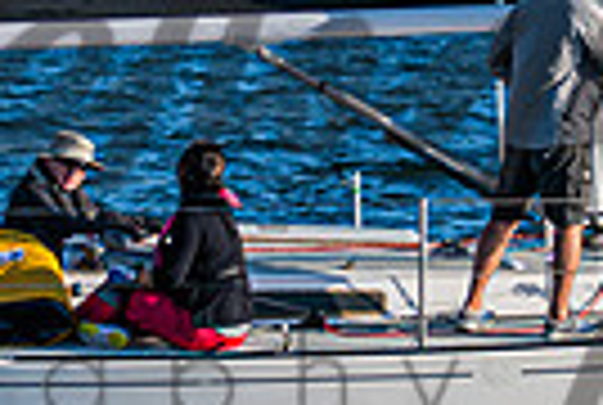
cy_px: 42
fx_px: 7907
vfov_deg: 2.9
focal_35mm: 471
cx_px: 290
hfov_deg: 4.4
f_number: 4.5
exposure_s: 1/125
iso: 100
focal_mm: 70
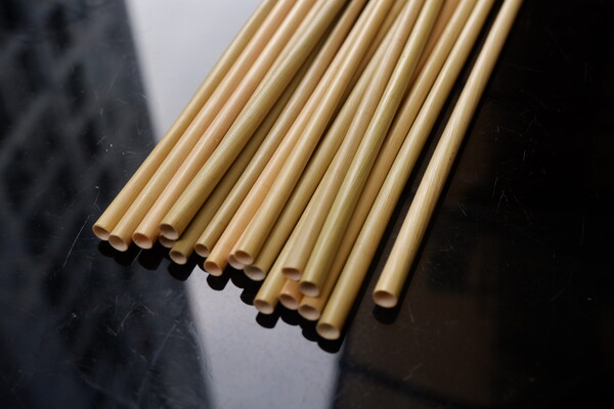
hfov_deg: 41.9
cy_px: 204
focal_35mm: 47
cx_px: 307
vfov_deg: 28.6
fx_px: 802
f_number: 5.6
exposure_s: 1/210
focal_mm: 31.4
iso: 200
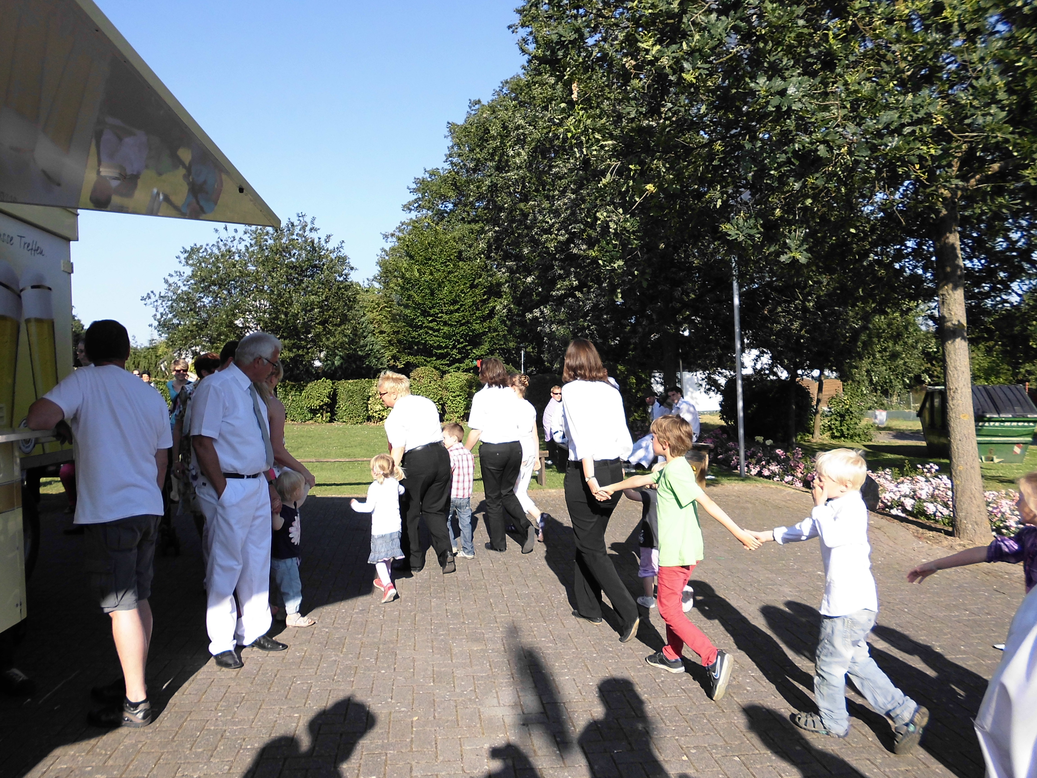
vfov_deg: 53.1
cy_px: 389
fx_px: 779
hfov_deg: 67.3
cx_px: 518
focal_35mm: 26
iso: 64
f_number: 3.2
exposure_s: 1/400
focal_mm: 4.6
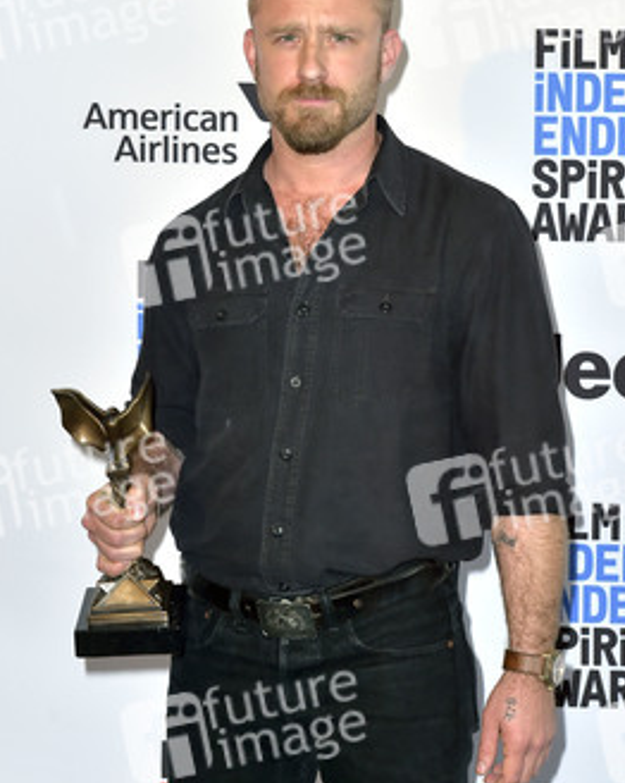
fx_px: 1643
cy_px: 370
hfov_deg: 21.5
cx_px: 314
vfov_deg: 26.8
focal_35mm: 71
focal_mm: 62
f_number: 6.3
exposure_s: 1/320
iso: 500
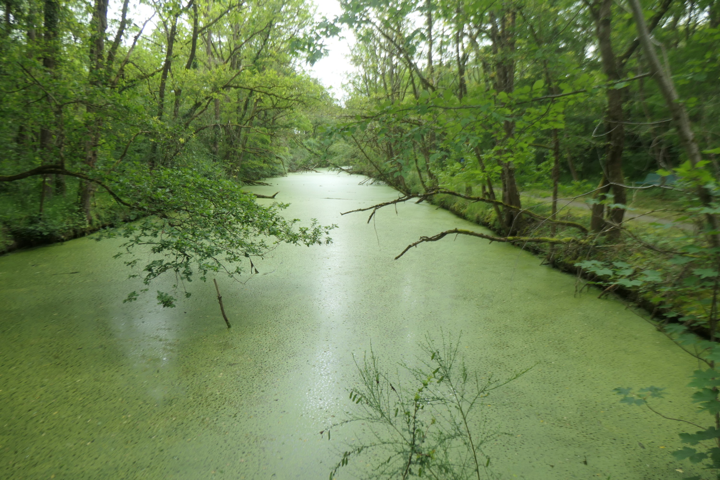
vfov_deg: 53.1
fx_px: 480
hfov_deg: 73.7
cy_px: 240
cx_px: 360
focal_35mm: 24
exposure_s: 1/200
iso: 200
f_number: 3.3
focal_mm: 8.8
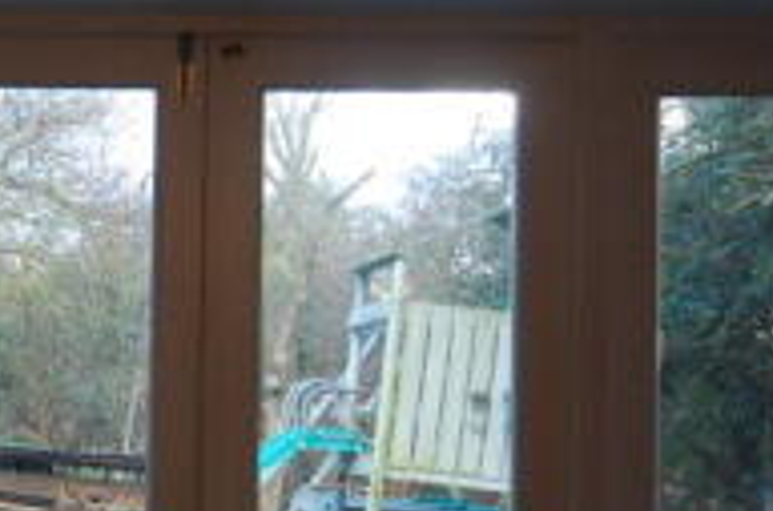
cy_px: 376
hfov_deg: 23.1
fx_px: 1756
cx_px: -113
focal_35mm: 82
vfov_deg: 16.5
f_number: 5.3
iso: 400
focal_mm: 16
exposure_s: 1/40
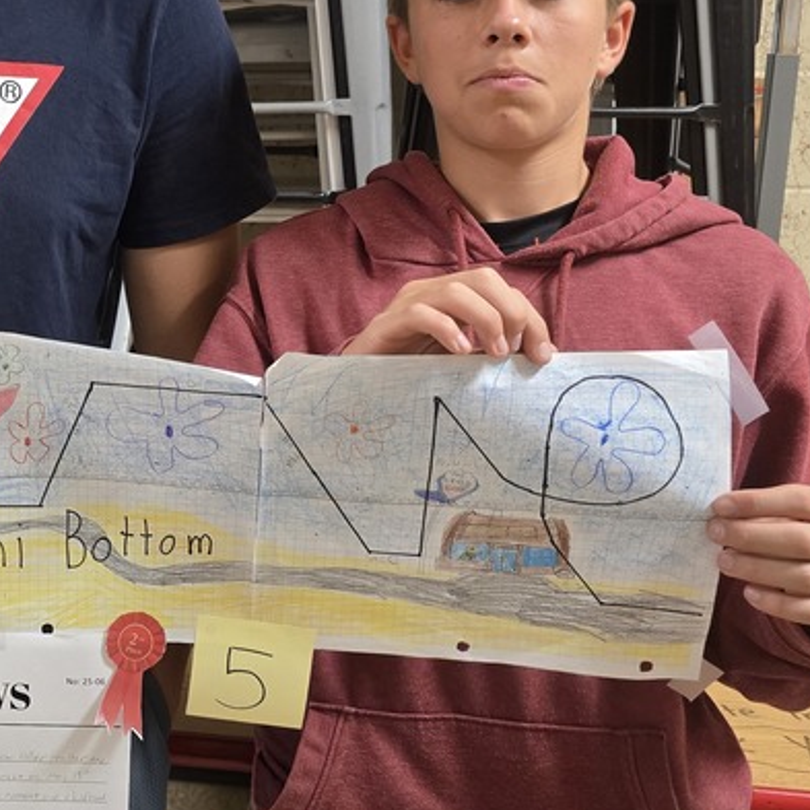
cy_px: 313
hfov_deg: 29.4
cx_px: -54
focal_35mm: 53
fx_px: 1403
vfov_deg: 32.1
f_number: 1.7
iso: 640
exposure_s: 1/60
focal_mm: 6.3
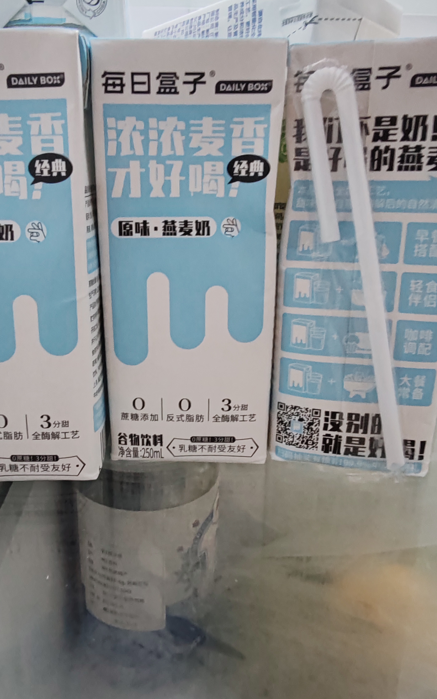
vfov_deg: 64.6
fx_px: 553
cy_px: 347
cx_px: 180
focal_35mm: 29
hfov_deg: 43.0
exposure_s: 1/33
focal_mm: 1.96
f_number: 2.2
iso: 400
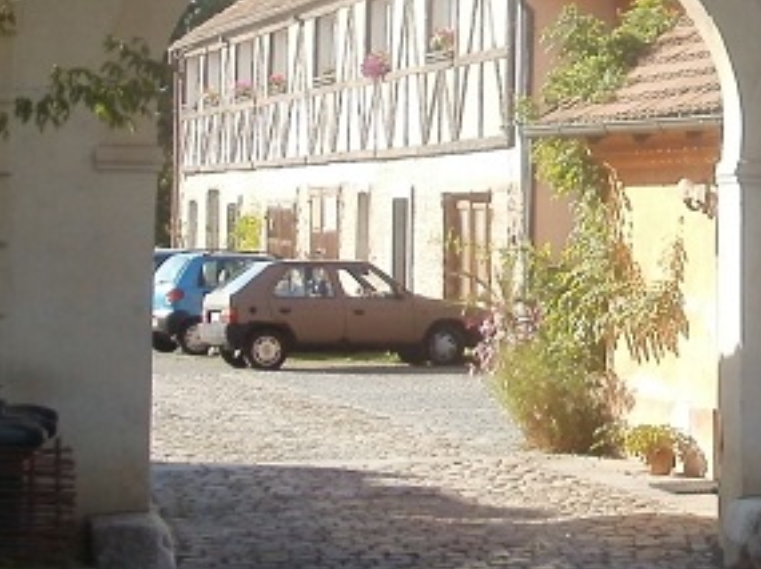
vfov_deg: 12.8
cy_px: -43
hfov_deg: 16.5
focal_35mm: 114
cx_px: 943
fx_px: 2503
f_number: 3.5
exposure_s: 1/320
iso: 100
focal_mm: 6.3
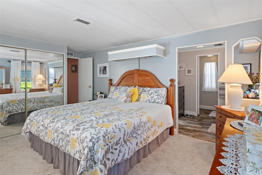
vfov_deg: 67.4
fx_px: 131
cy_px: 88
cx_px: 131
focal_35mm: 18
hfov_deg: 90.0
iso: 640
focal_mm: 12
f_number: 8
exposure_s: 1/2
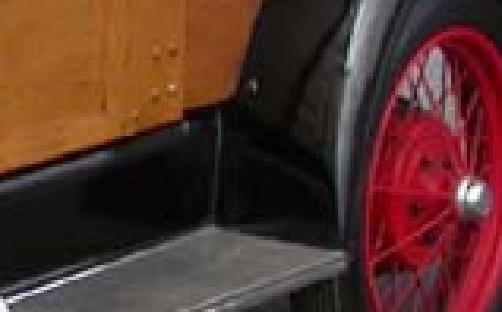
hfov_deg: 7.6
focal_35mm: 260
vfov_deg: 5.0
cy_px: 35
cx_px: -644
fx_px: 3553
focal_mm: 7.85
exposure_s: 1/182
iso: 100
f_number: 6
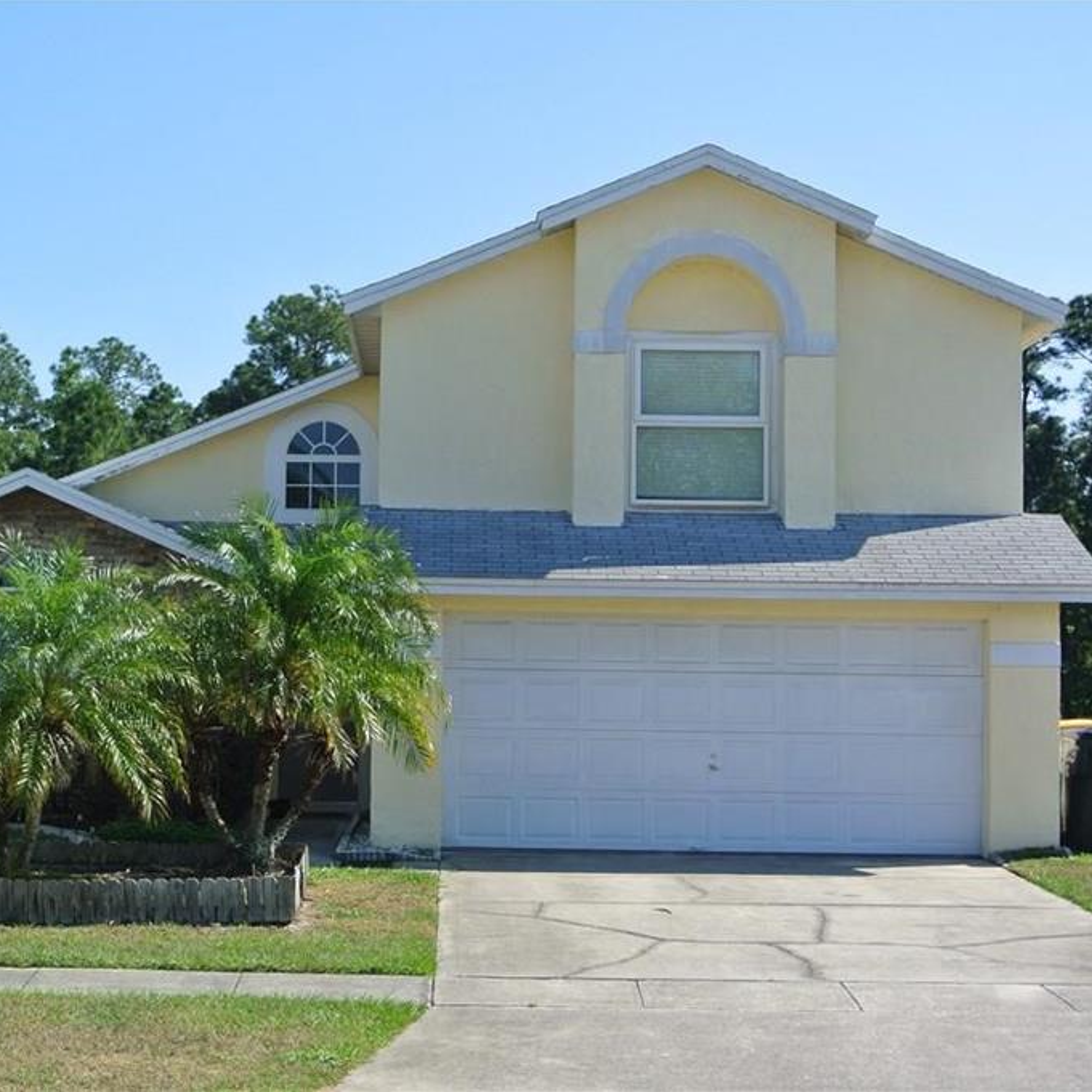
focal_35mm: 69
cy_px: 545
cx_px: 428
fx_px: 2463
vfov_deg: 25.0
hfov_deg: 24.9
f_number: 5
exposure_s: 1/500
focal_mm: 20.3
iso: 100
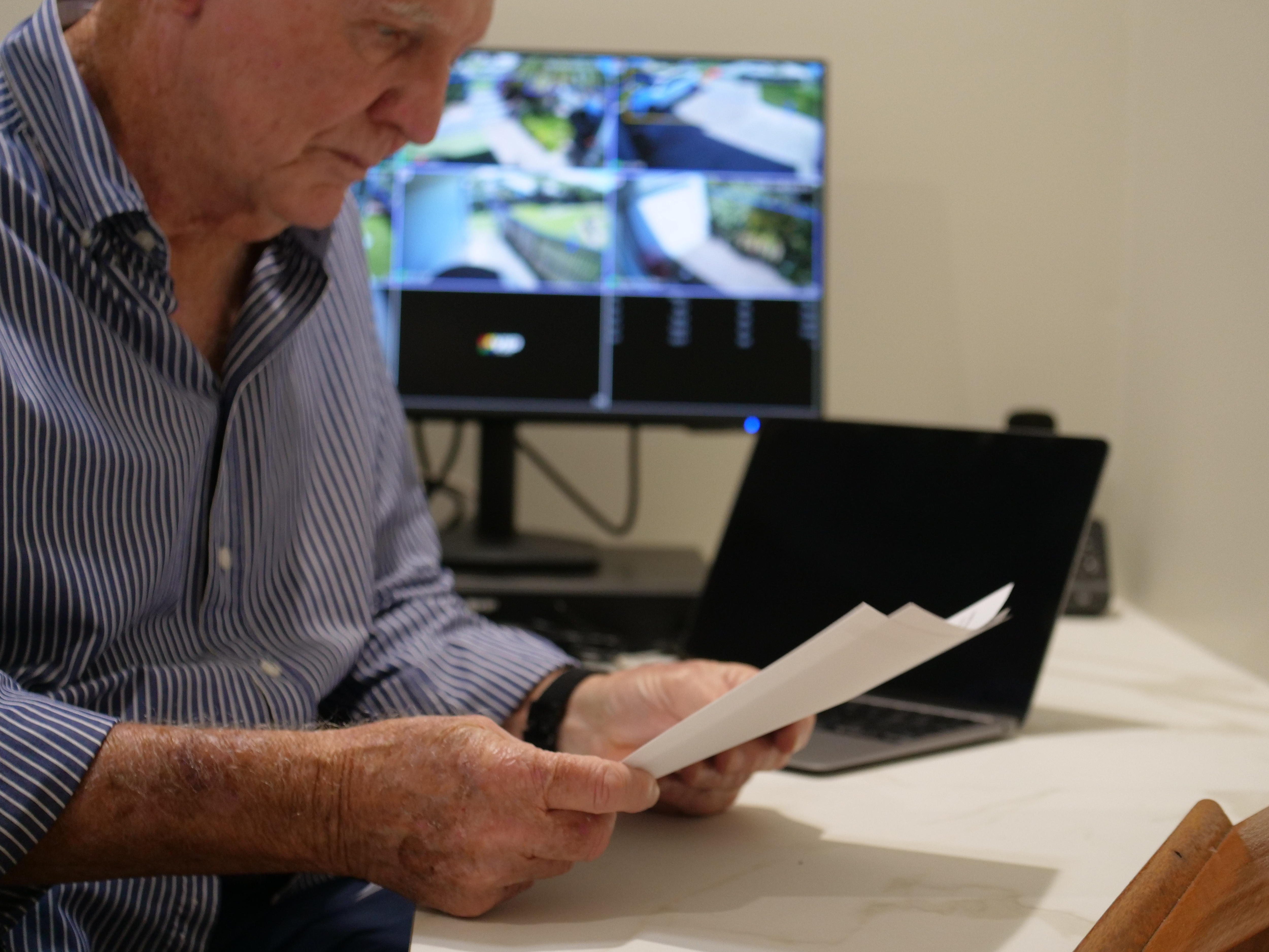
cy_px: 476
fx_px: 2566
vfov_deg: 21.0
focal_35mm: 70
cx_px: 634
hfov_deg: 27.8
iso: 1000
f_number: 2.8
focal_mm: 35
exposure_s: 1/80
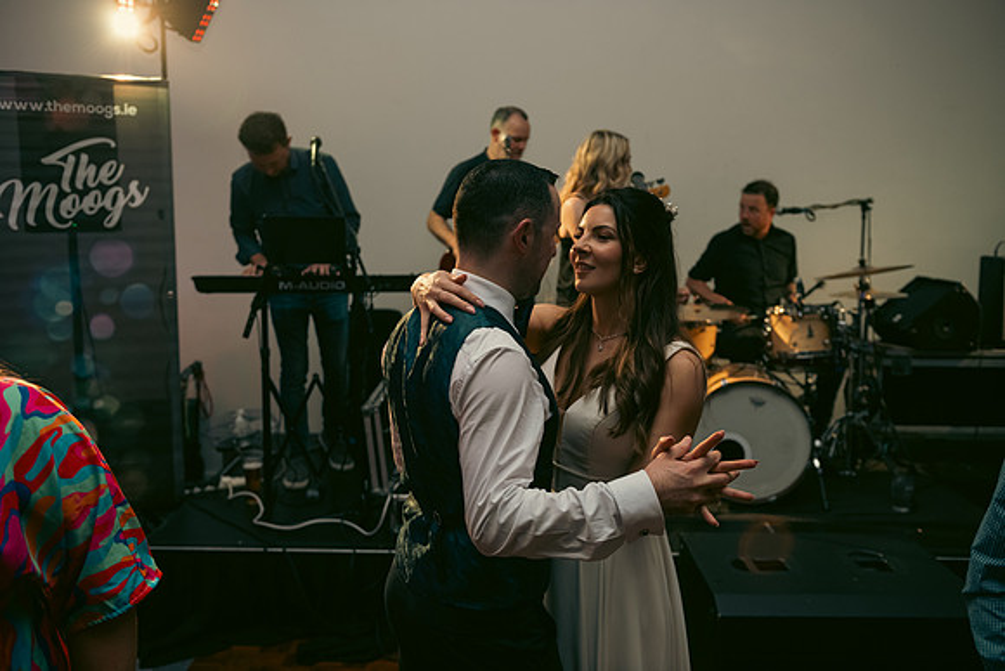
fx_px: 977
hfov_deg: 54.4
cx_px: 502
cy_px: 336
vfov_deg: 37.9
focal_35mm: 35
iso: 800
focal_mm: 35
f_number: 3.5
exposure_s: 1/160
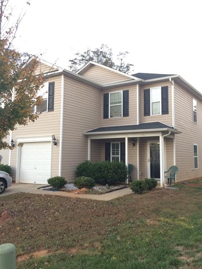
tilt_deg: +5.3
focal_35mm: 33
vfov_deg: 55.3
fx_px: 257
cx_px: 113
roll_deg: +1.8
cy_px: 128
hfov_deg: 42.9
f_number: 2.2
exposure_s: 1/30
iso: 100
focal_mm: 4.15
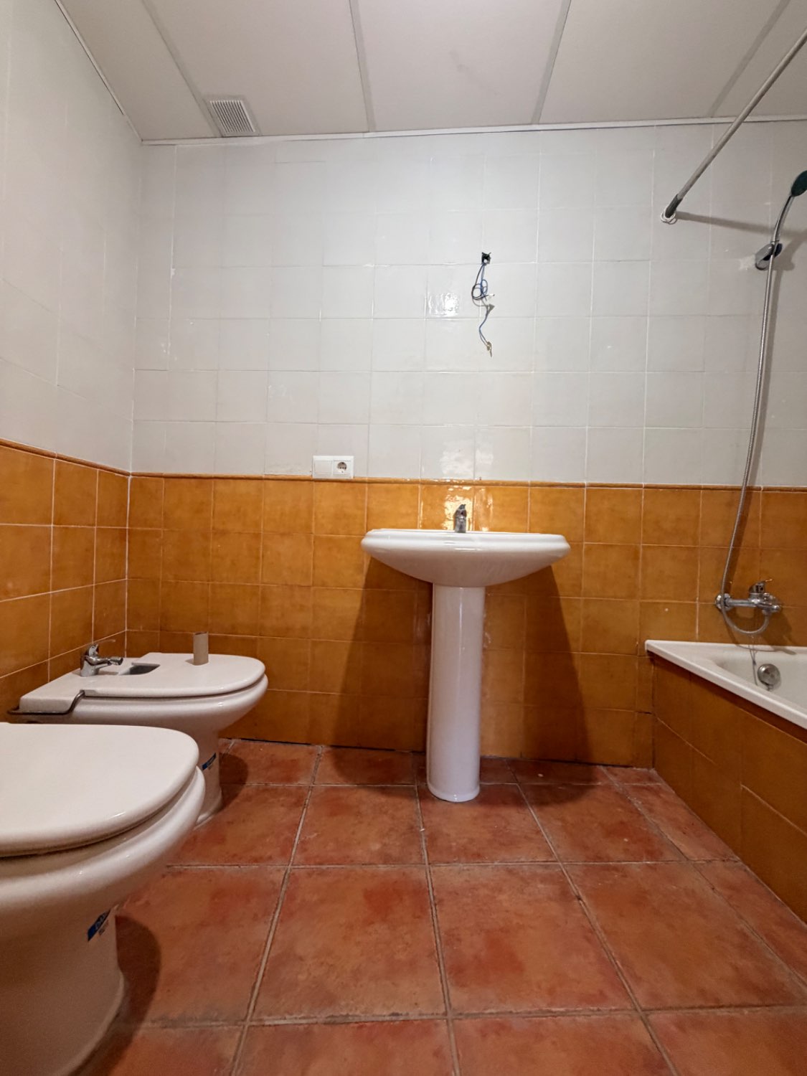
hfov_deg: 85.7
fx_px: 435
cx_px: 404
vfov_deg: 102.1
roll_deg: -1.1
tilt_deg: +1.2
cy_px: 538
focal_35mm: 14
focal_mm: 2.22
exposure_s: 1/64
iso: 320
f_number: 2.2
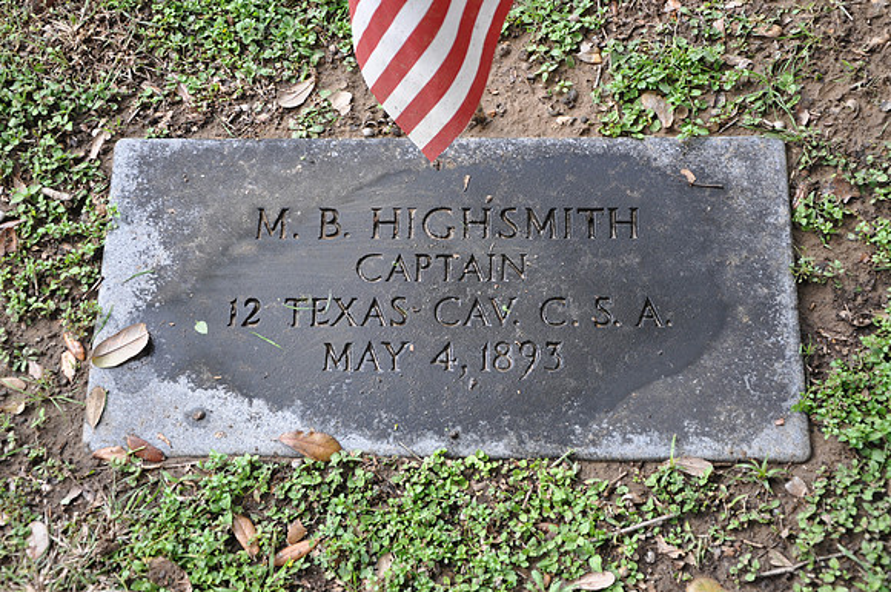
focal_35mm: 63
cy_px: 296
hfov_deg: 31.9
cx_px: 446
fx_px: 1557
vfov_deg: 21.5
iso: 220
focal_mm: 42
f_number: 5.6
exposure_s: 1/125
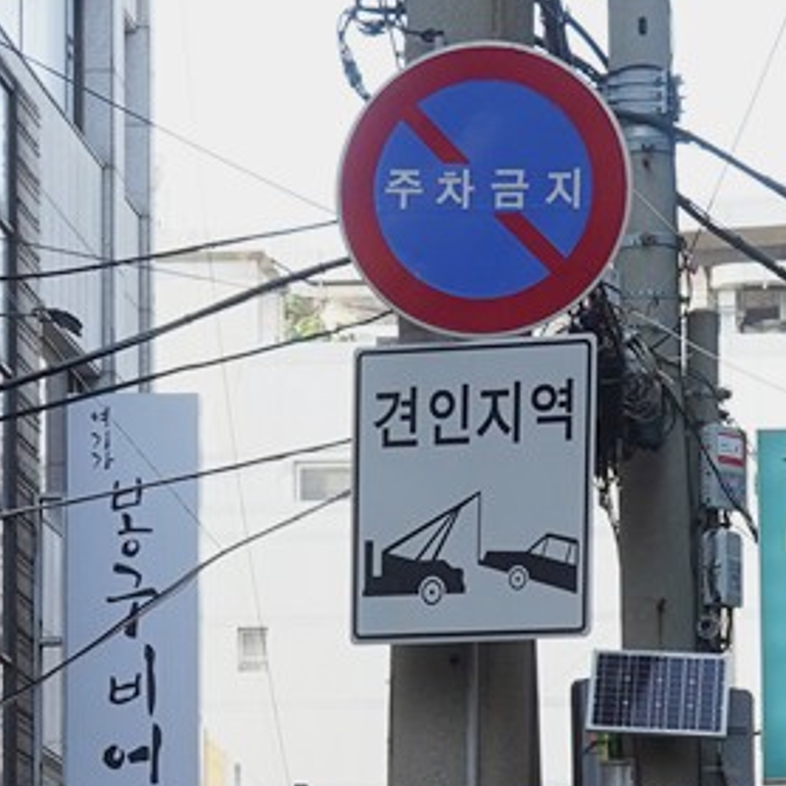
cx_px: 811
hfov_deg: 8.1
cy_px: 763
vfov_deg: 8.1
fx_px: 5497
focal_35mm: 214
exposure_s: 1/100
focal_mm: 35
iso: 400
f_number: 9
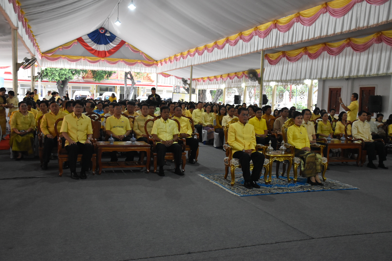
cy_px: 130
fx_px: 376
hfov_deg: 55.1
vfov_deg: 38.4
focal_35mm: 34
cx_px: 196
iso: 2500
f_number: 3.8
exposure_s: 1/60
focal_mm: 23
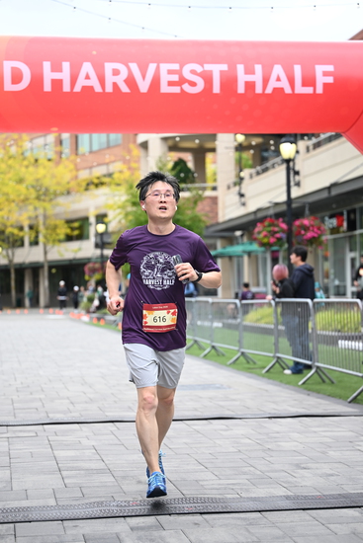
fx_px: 1058
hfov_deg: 19.5
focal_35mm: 70
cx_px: 182
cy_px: 272
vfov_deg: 28.8
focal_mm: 70
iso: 640
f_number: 2.8
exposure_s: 1/2000
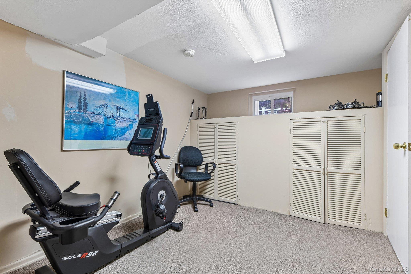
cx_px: 206
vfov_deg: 73.7
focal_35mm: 16
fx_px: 183
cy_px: 137
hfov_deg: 96.7
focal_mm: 16
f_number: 9
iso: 400
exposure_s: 1/25
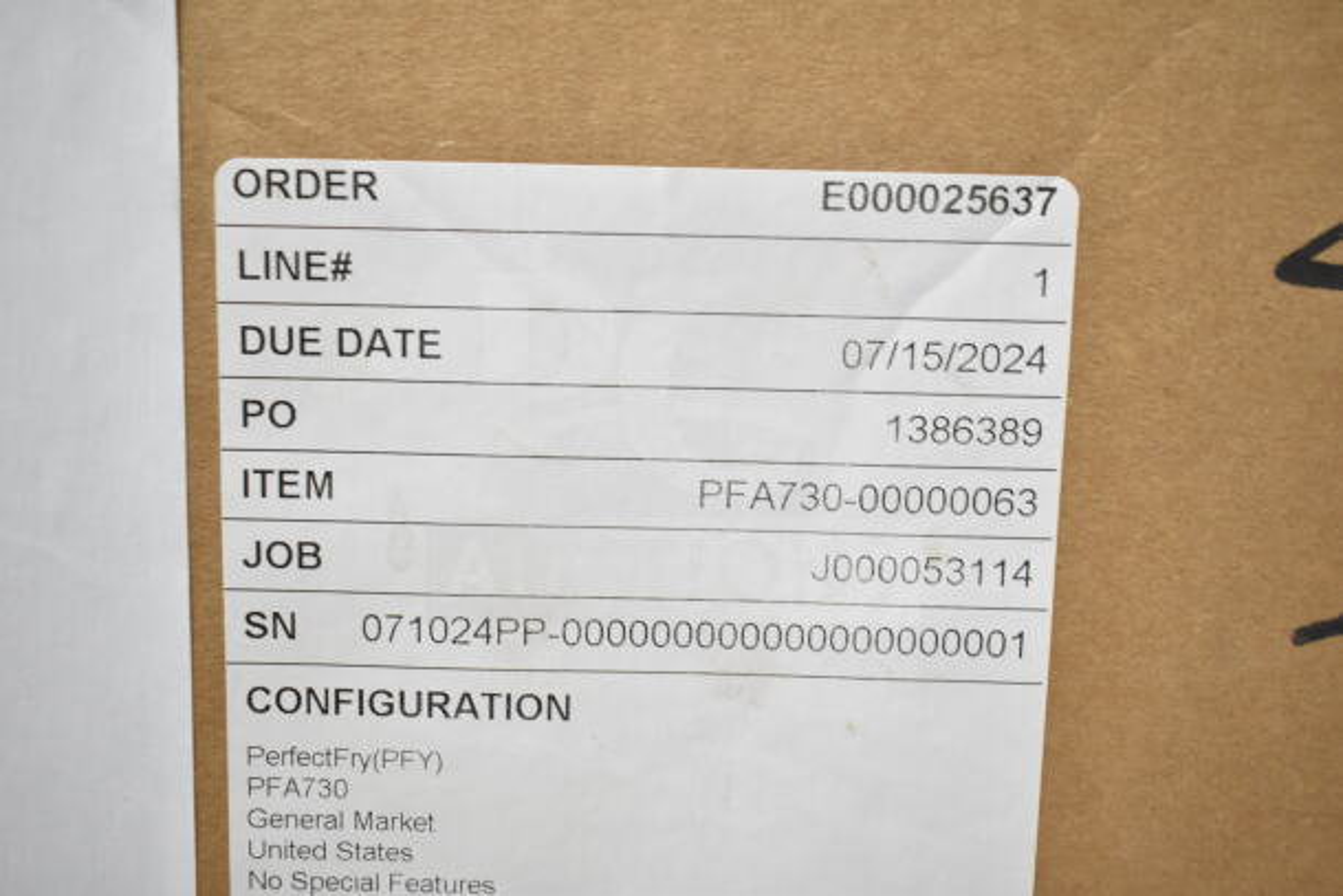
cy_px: 448
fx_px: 1455
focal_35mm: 39
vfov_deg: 34.2
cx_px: 672
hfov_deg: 49.5
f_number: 4
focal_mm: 26
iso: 1600
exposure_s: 1/60
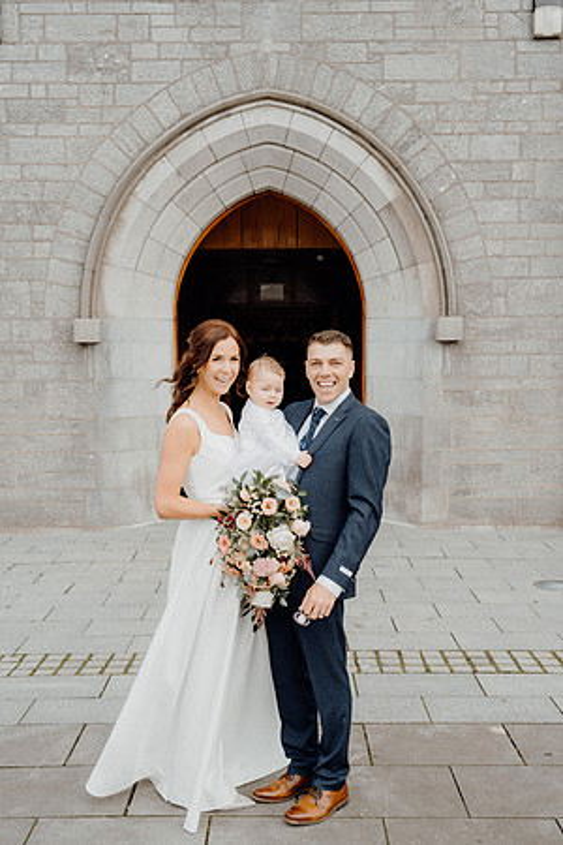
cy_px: 422
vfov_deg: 49.6
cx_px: 282
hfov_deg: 34.2
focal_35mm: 39
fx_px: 915
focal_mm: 39
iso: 125
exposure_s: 1/160
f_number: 5
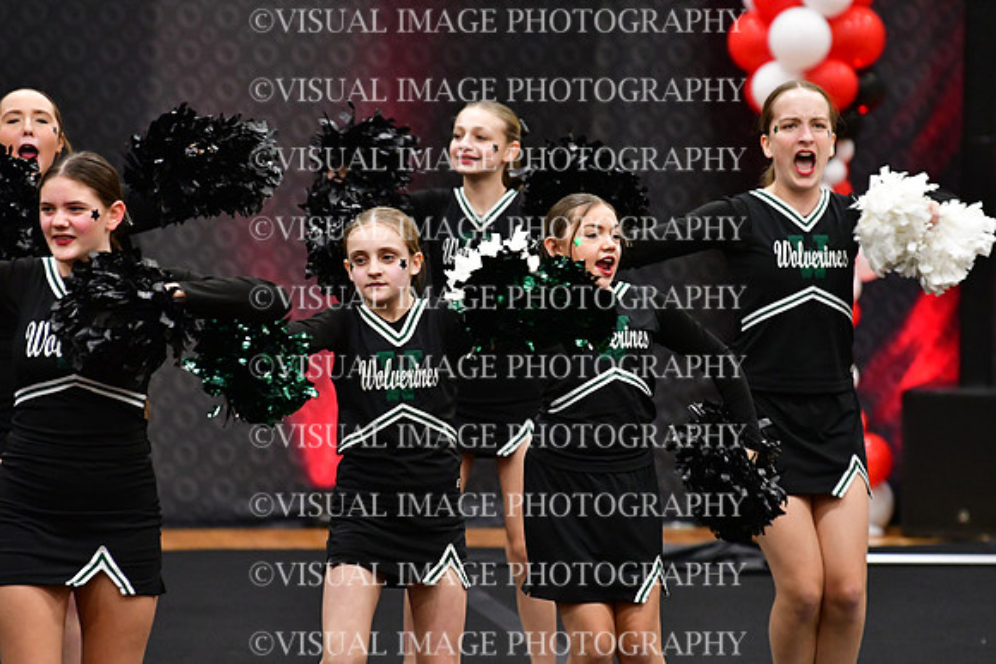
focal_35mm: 300
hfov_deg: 6.9
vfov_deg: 4.6
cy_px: 332
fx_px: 8302
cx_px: 498
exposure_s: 1/500
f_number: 3.5
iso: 5000
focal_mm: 200
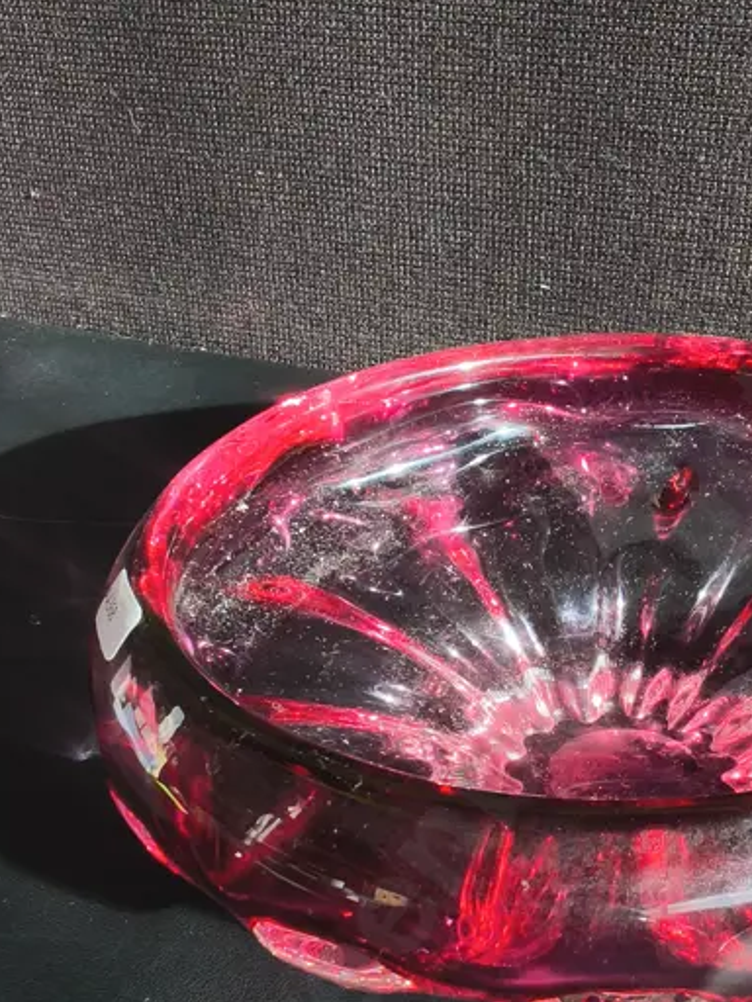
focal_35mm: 54
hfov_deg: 26.5
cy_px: 634
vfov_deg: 35.3
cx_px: 605
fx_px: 1564
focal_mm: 2.87
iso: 32
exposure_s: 1/444
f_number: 2
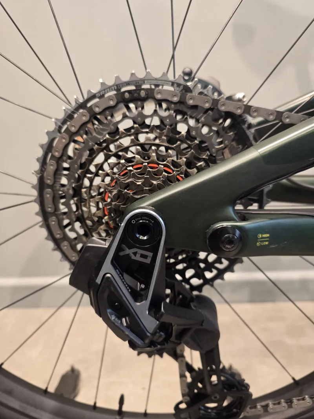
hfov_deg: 58.9
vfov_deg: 73.9
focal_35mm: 23
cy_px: 210
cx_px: 157
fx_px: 278
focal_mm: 6.3
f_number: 1.7
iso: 200
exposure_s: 1/50
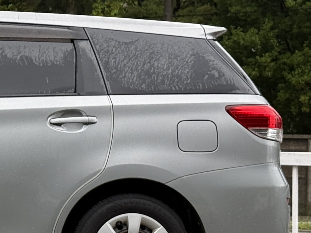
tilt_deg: +1.4
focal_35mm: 157
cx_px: -150
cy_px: 122
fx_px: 1411
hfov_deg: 12.0
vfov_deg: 9.5
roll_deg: -1.4
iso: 64
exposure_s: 1/636
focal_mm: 6.76
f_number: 1.78
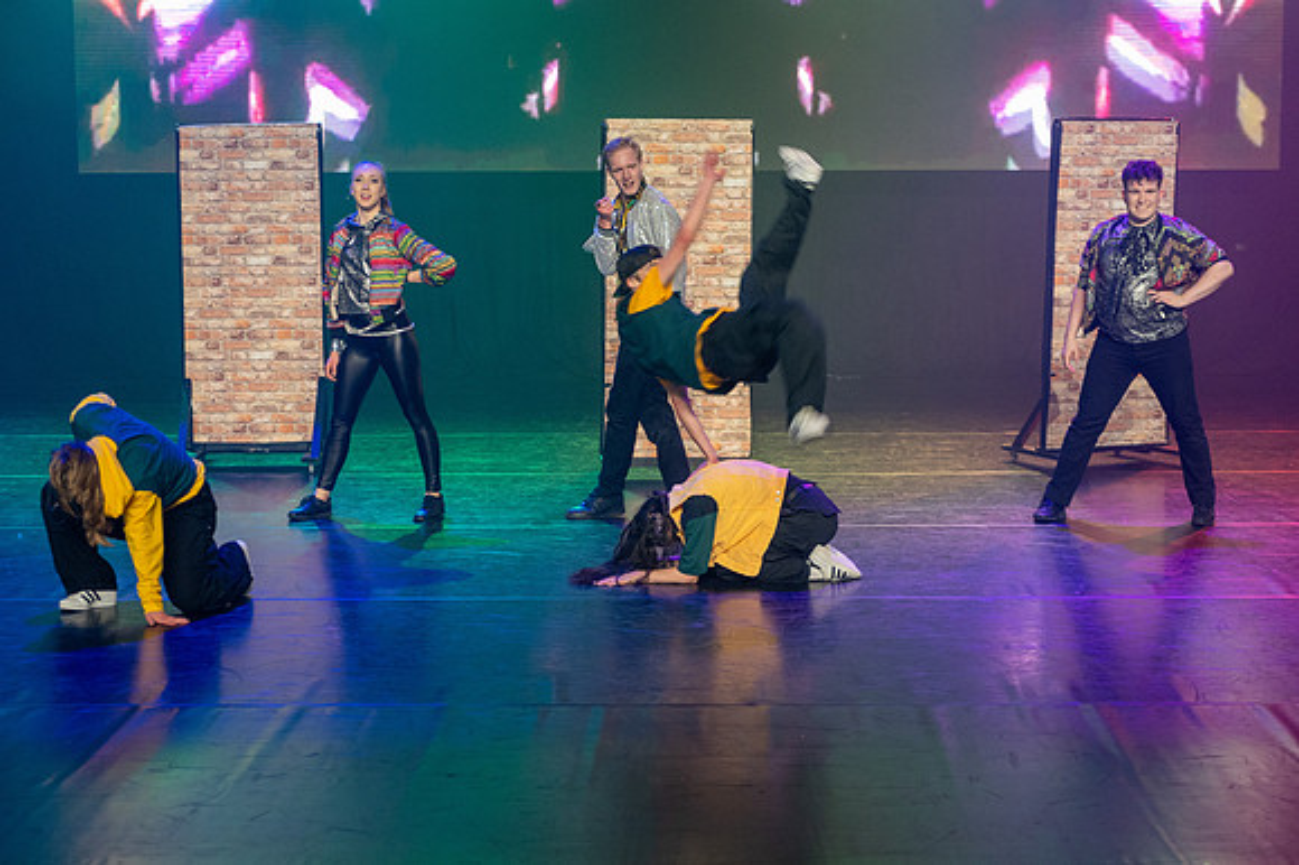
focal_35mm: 69
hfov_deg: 29.1
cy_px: 463
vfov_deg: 19.6
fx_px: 2499
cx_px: 669
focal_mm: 62
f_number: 2.8
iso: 3200
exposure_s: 1/100
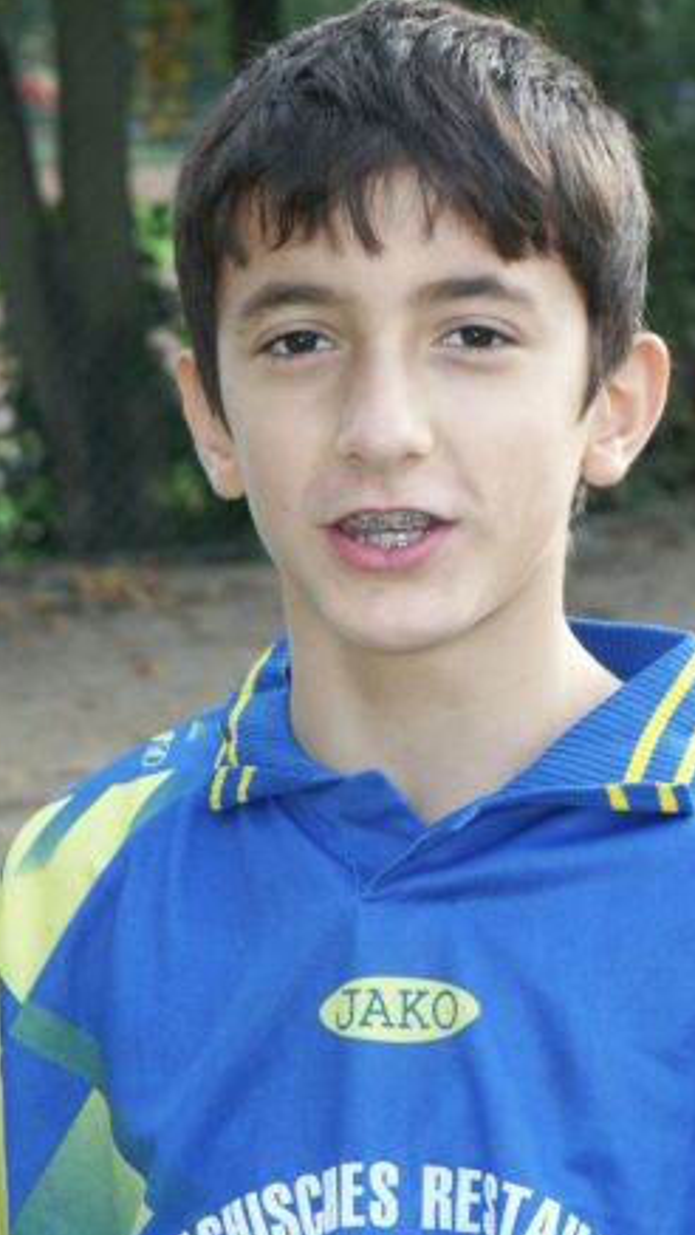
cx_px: 362
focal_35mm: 178
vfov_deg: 12.1
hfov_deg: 6.8
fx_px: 5828
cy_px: 541
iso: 200
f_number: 4.5
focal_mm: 33.96
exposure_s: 1/250
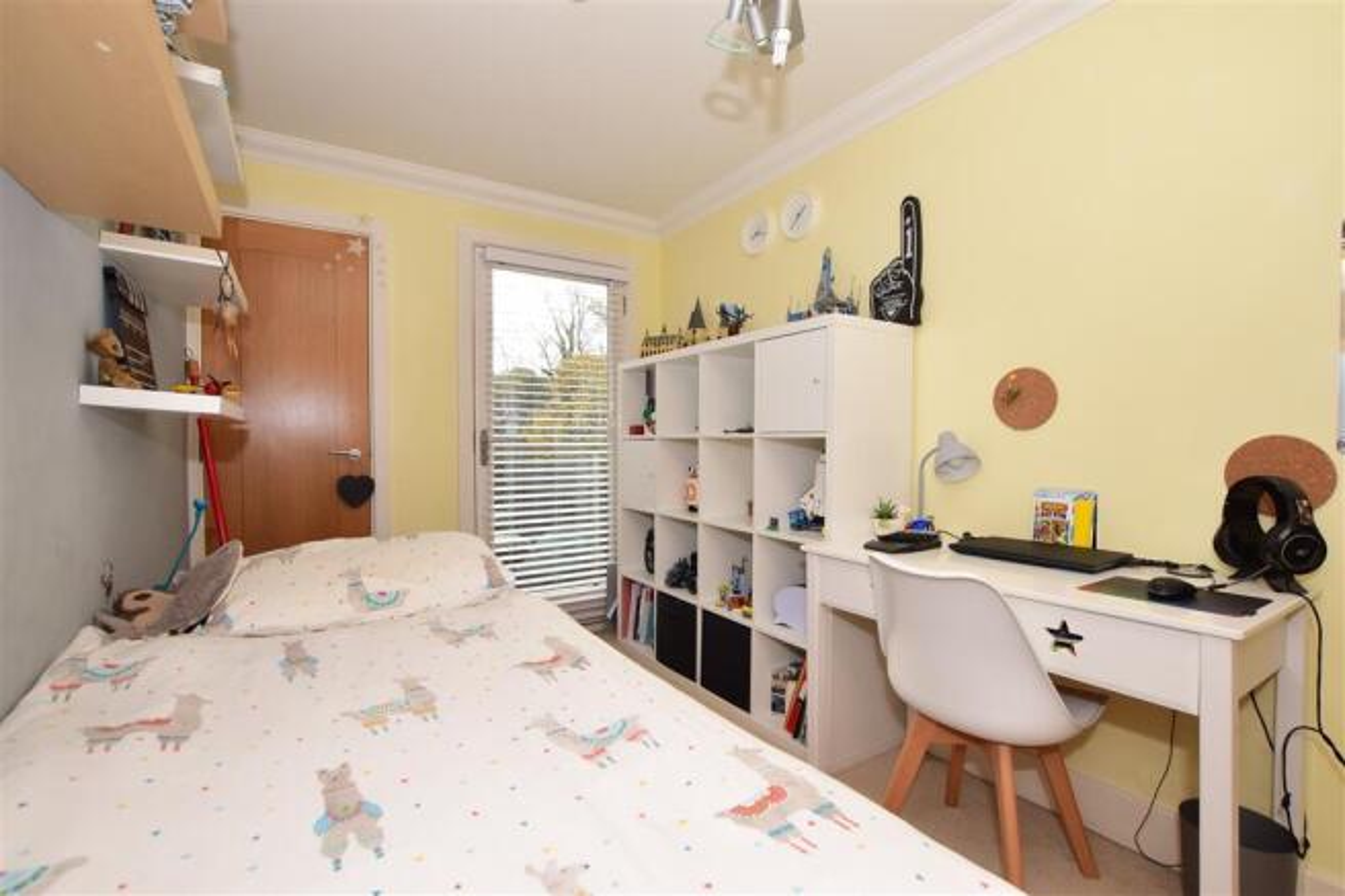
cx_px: 672
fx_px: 560
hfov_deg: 100.4
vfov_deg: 77.3
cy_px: 448
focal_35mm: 15
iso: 400
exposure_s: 1/125
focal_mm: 10
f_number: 7.1
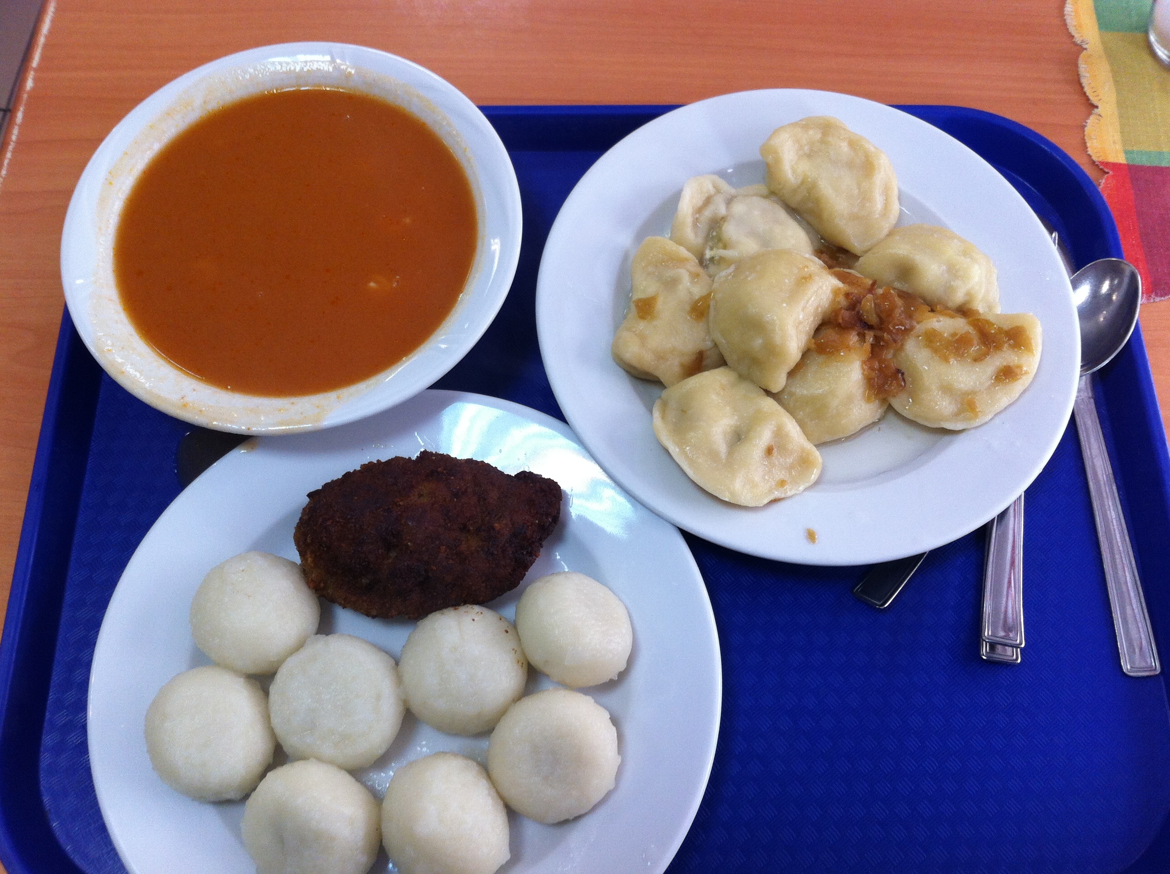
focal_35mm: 35
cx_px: 585
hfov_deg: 52.7
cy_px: 437
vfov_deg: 40.6
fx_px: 1181
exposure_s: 1/20
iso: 80
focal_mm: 3.85
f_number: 2.8
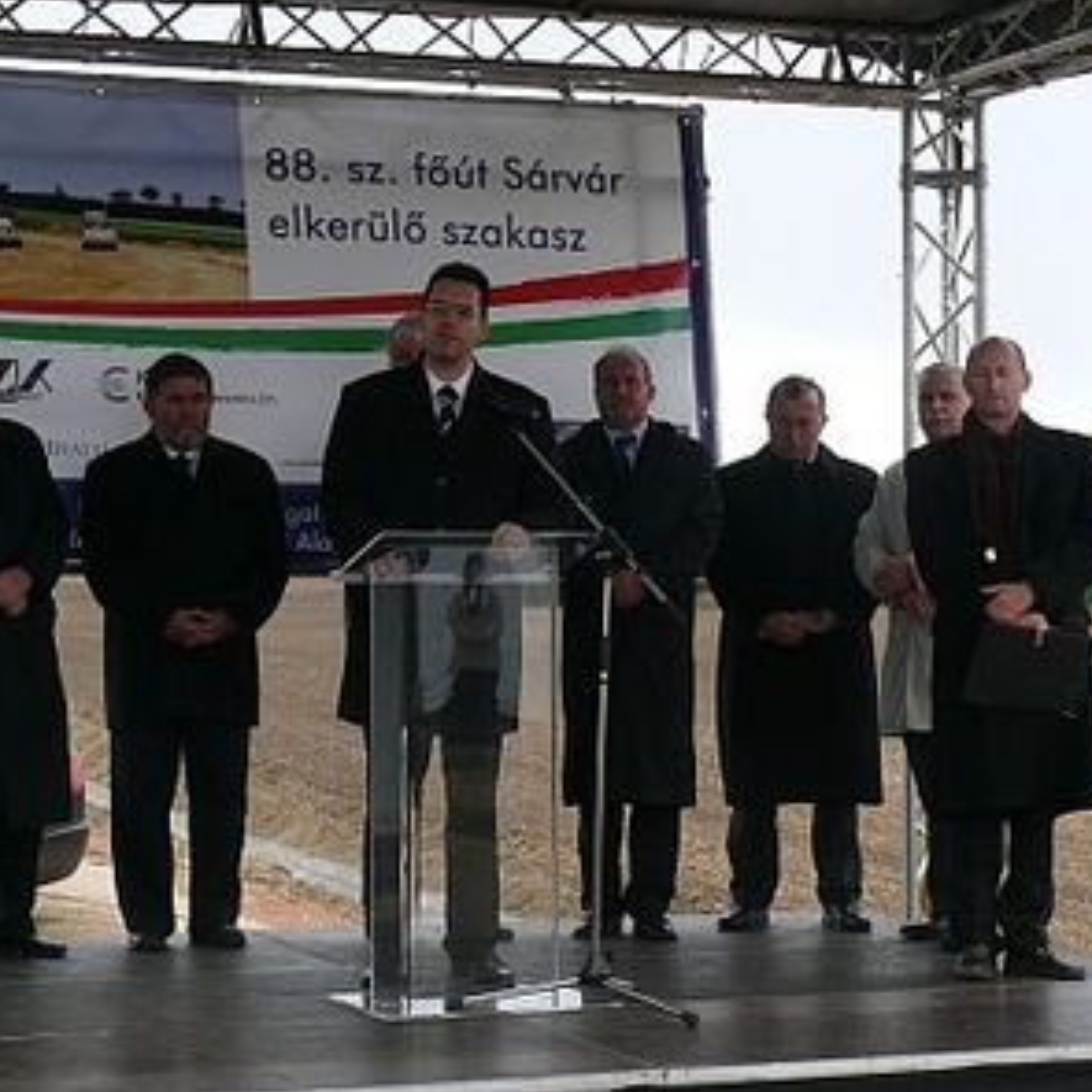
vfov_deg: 19.1
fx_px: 3248
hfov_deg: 19.1
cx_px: 463
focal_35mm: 91
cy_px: 540
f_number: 4
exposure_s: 1/160
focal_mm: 11.6
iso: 100
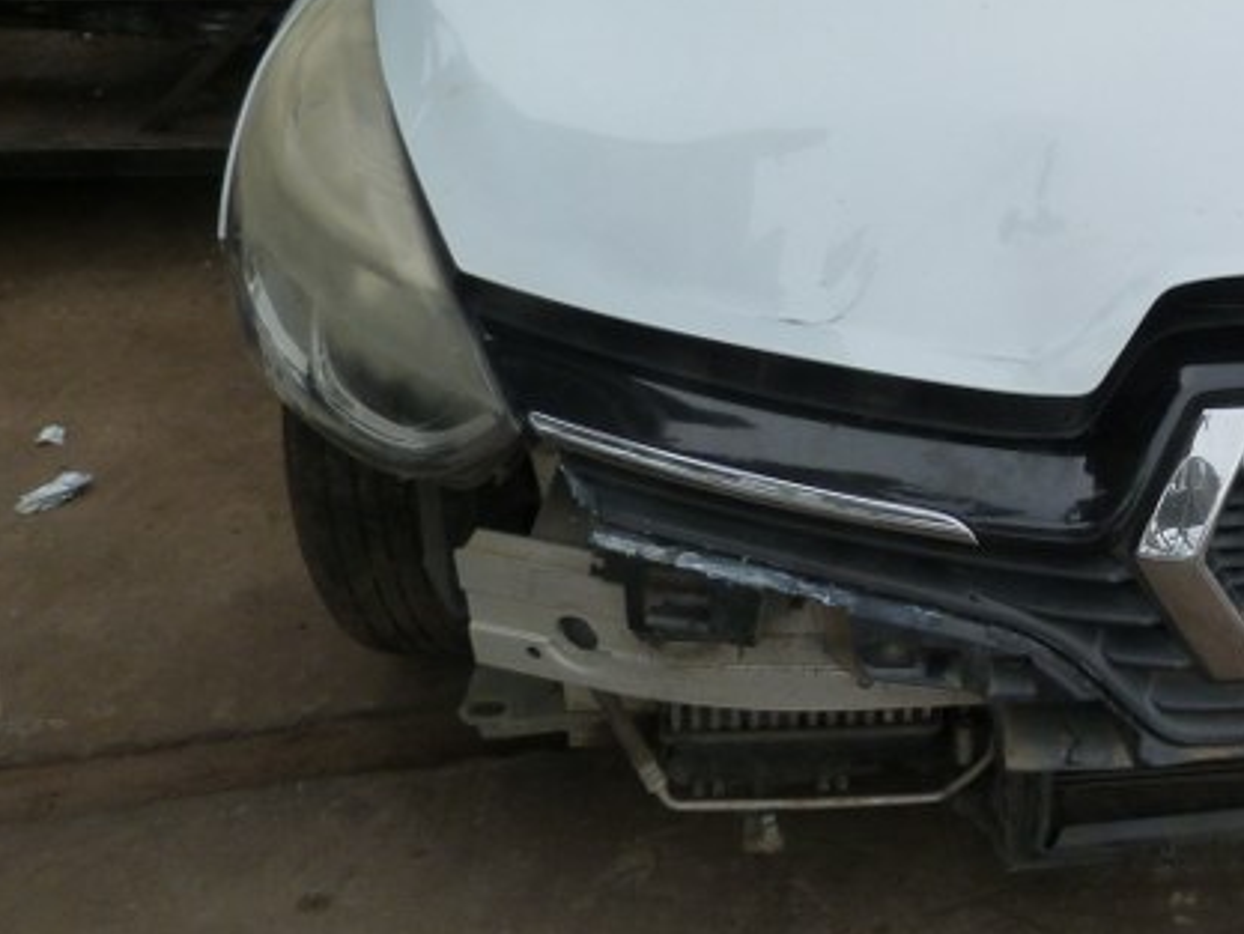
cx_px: 1160
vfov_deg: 29.2
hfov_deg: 36.7
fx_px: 1725
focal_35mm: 48
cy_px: 116
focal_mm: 4.5
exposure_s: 1/250
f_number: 5
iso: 125
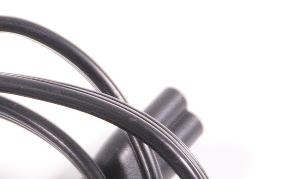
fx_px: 1655
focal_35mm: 212
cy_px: 446
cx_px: -59
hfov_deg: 9.8
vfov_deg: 5.9
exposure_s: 1/200
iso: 1250
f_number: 5.6
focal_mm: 27
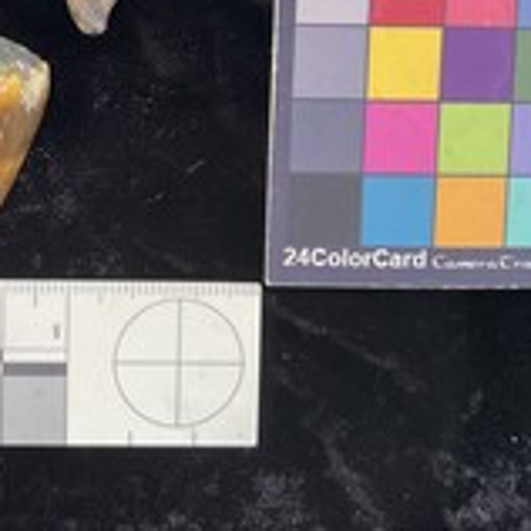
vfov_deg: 29.3
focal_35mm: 57
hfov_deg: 29.0
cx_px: 64
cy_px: 96
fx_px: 989
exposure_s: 1/60
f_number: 1.8
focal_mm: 3
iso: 50
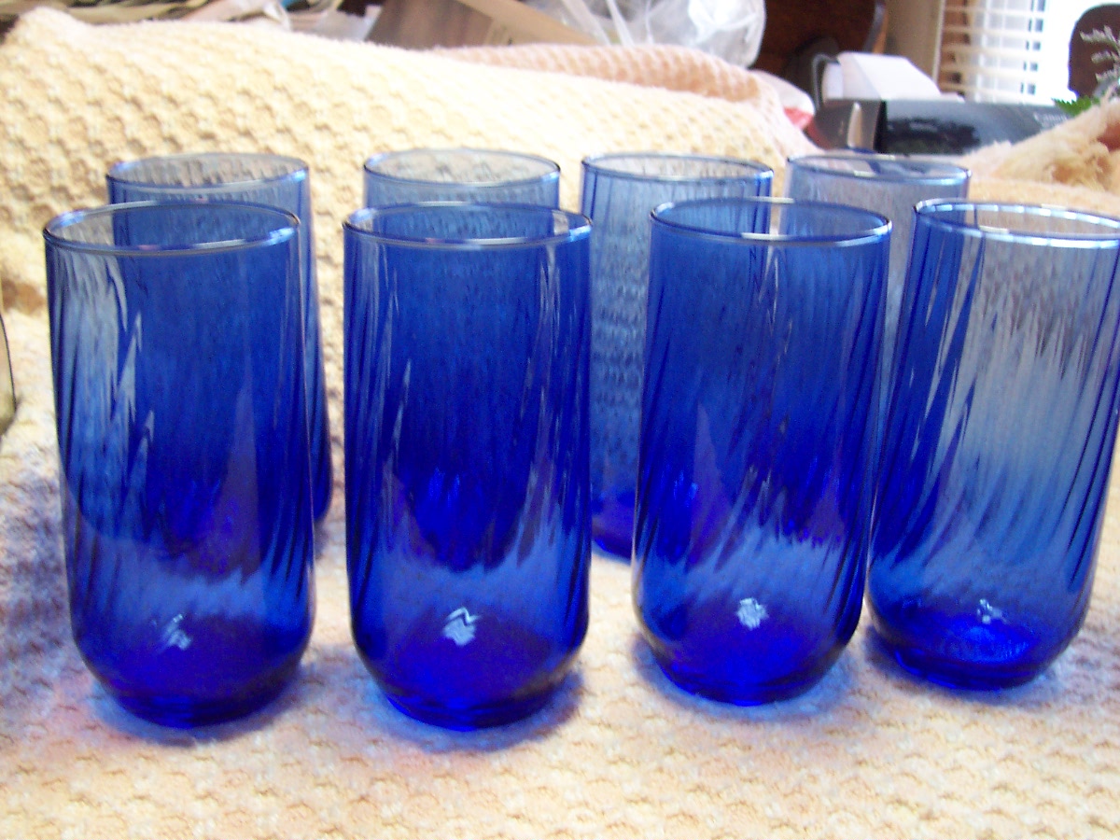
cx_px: 560
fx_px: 1197
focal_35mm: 37
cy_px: 420
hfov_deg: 50.1
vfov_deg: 38.7
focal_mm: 5.6
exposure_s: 1/30
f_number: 2.8
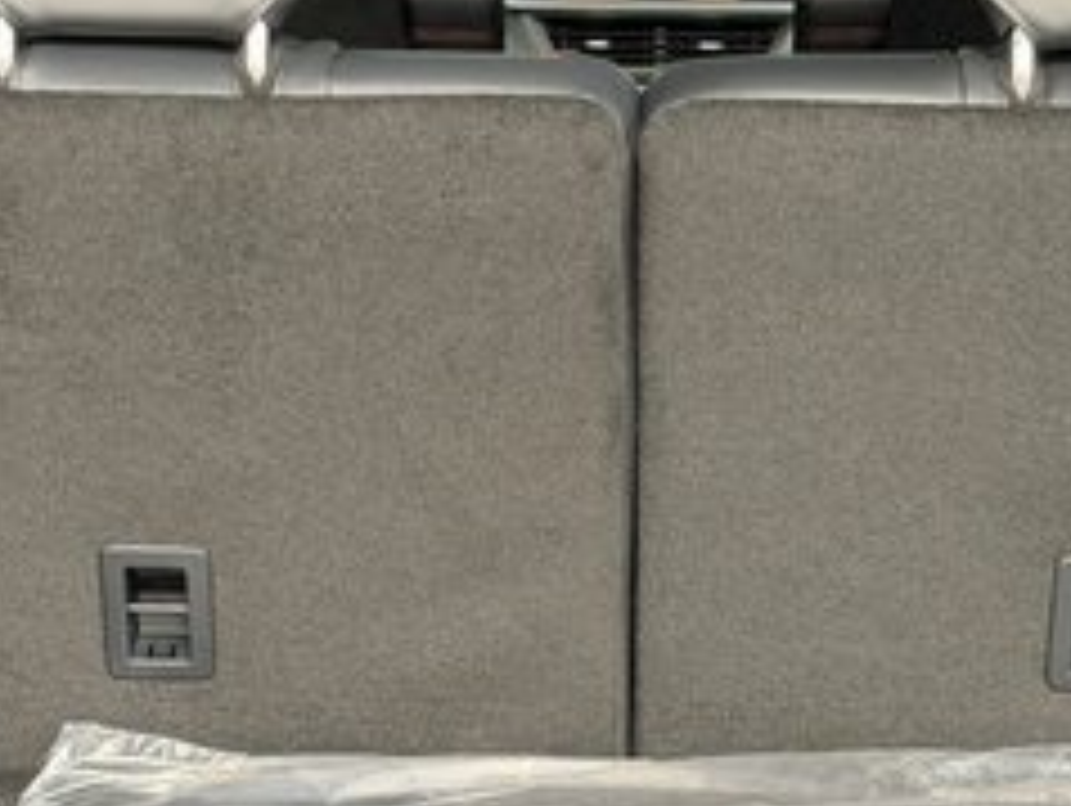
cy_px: 351
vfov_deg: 11.5
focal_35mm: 129
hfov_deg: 15.3
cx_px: 644
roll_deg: -0.7
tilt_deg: -9.2
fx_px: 3995
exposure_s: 1/885
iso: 100
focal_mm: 6.76
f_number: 1.78
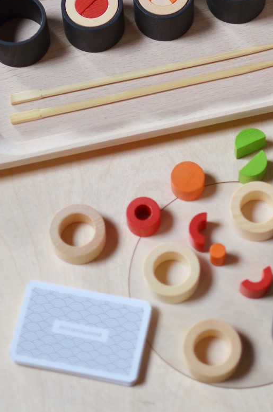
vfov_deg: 18.3
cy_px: 34
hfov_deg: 12.3
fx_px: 1258
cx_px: 214
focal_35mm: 110
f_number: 1.8
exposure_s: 1/100
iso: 220
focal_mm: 35
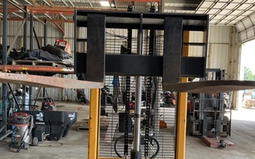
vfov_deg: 31.9
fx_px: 278
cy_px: 98
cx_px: 140
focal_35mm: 40
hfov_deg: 49.2
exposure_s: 1/122
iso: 50
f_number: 1.8
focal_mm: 3
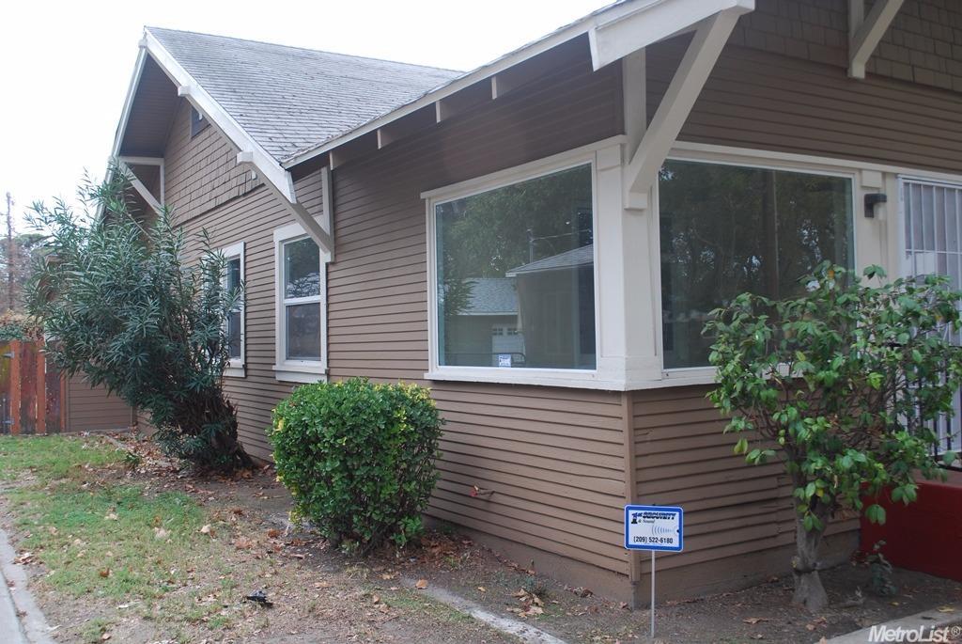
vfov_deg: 40.1
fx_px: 883
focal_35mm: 33
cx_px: 481
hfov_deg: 57.2
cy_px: 322
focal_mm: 22
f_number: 5.6
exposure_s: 1/125
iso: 200
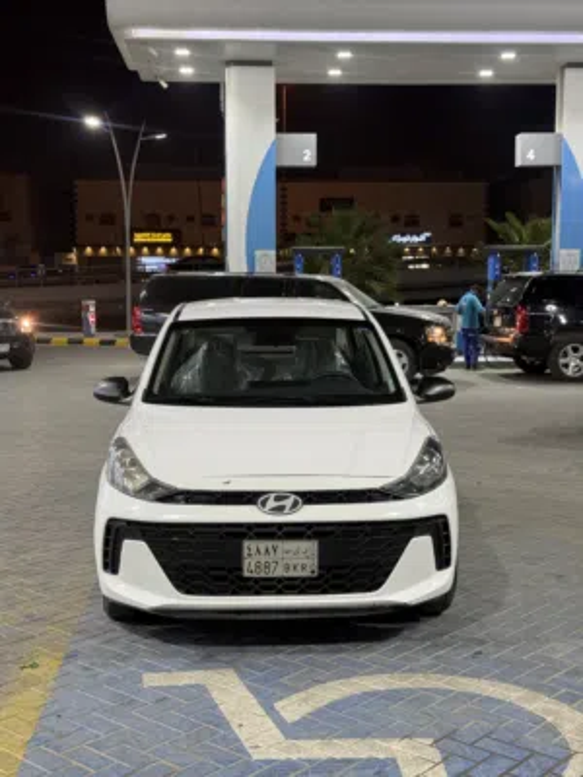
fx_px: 1078
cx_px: 292
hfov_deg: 30.3
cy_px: 388
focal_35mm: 48
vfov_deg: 39.7
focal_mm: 6.76
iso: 100
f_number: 1.78
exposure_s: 1/60
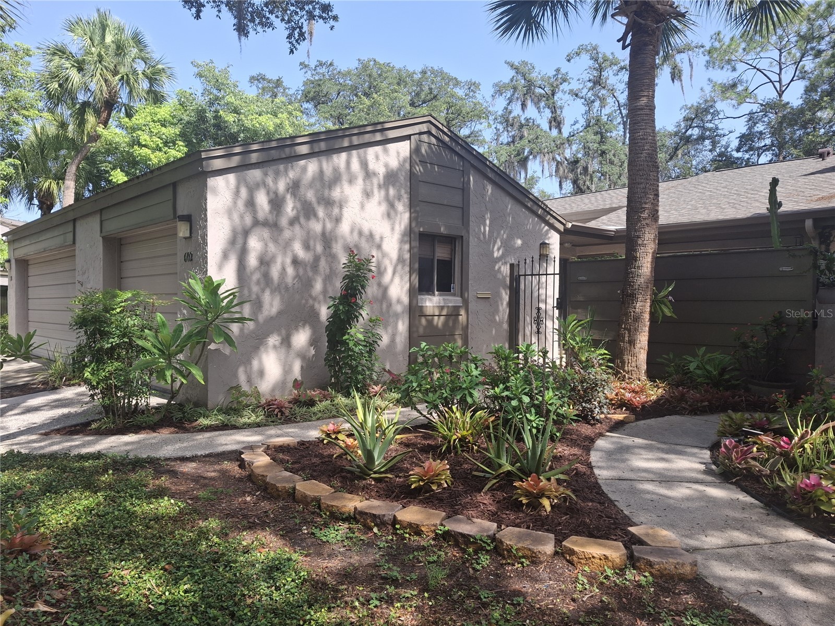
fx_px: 603
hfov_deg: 69.4
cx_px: 418
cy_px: 313
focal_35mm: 25
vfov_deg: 54.9
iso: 25
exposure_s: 1/488
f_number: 1.8
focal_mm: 4.69
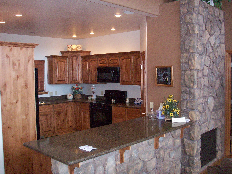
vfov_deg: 38.7
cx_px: 116
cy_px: 87
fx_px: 248
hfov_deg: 50.1
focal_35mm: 37
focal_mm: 6.2
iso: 200
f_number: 2.8
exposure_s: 1/64
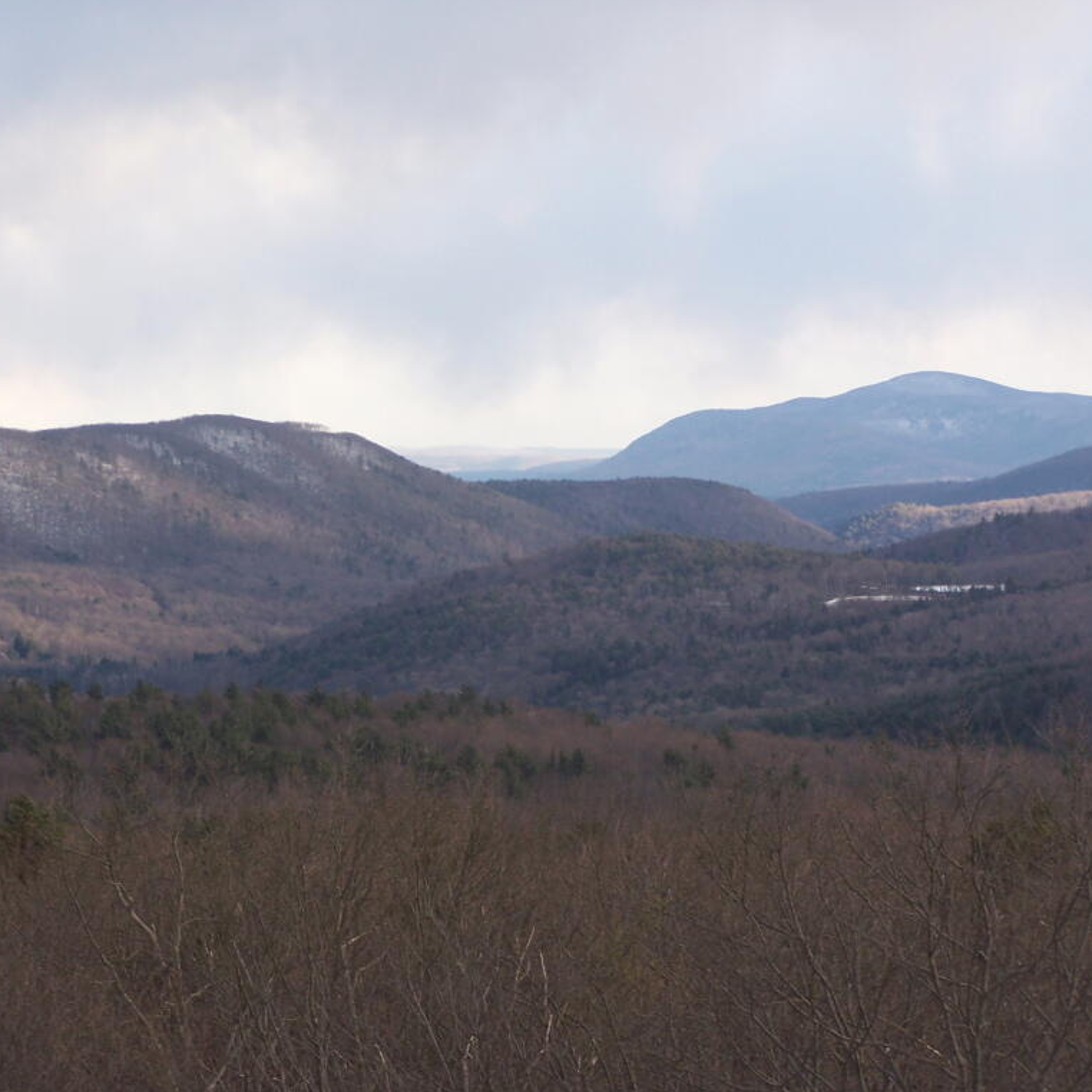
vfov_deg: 11.5
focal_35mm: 152
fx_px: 5425
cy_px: 545
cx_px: 514
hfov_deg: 11.5
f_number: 3.2
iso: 80
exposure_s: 1/160
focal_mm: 21.2
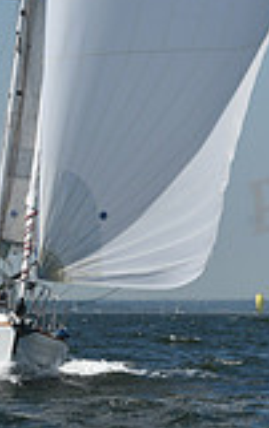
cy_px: -205
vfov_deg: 6.6
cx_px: 111
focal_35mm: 312
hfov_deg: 4.2
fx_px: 3650
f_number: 9
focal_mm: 85
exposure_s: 1/1250
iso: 250
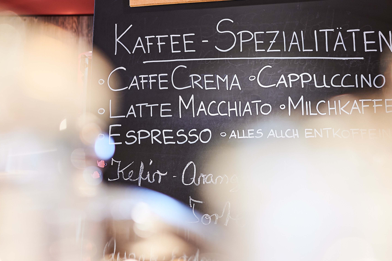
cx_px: 179
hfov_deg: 32.4
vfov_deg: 21.7
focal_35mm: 62
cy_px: 65
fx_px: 675
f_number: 1.8
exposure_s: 1/125
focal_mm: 35
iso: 250
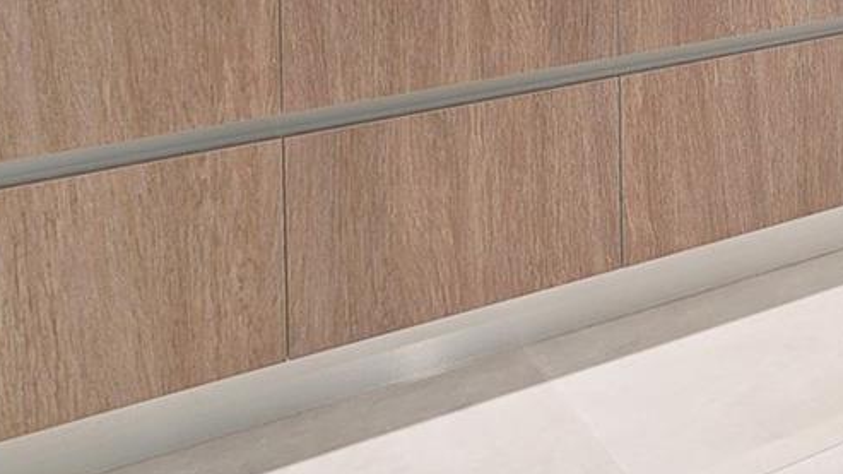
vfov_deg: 19.8
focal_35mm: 51
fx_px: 1140
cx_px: 1016
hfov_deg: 33.1
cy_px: -267
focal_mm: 10
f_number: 6.3
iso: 250
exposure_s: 1/8
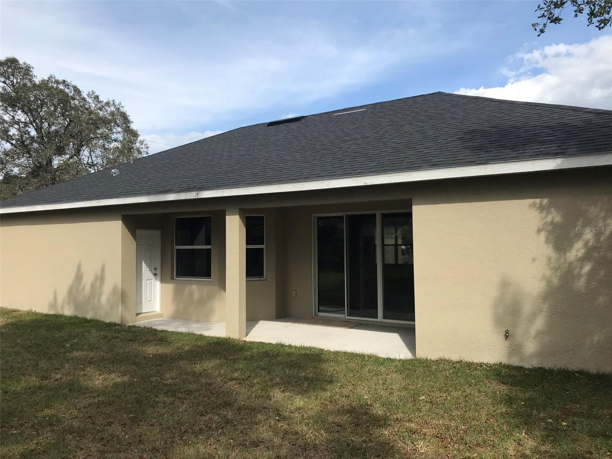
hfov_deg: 63.4
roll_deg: +1.6
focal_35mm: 28
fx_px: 495
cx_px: 306
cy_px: 230
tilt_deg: +2.4
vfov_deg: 49.7
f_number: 1.8
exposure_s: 1/2128
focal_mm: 3.99
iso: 20
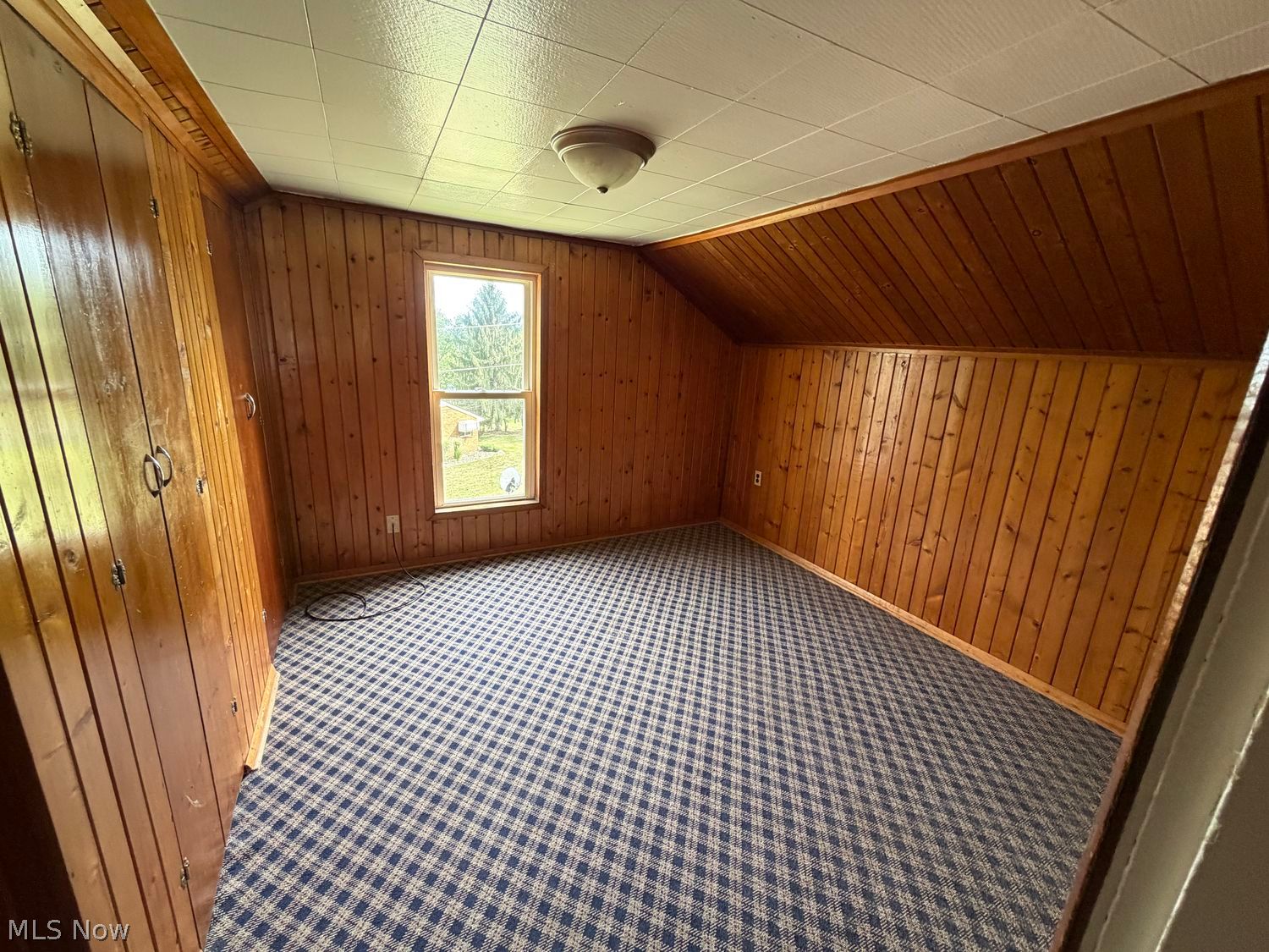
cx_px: 634
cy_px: 476
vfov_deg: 85.7
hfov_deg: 102.1
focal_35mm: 14
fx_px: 513
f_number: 2.2
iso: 320
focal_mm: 2.22
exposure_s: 1/66
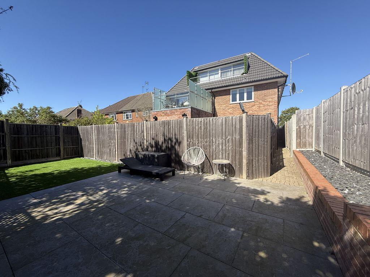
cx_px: 185
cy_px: 138
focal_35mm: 14
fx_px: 150
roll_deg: +0.6
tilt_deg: -1.4
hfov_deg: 102.1
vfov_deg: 85.7
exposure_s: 1/1235
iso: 50
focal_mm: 2.22
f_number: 2.2
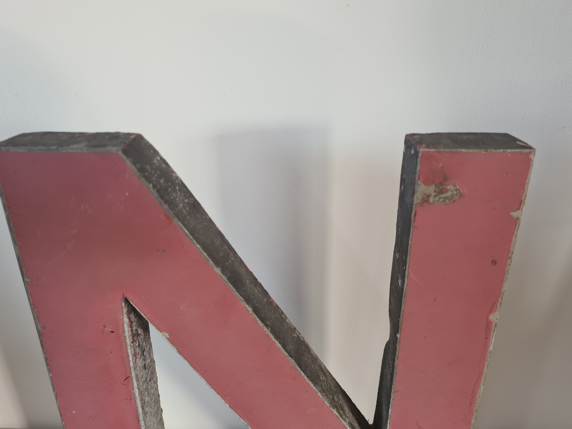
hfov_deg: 65.3
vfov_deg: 51.4
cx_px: 283
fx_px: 446
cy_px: 215
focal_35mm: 27
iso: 80
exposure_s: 1/50
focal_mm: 5.4
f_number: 1.8
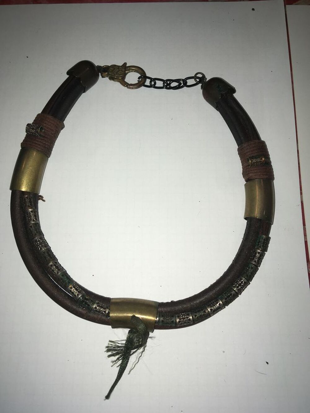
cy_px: 206
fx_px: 346
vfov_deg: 61.7
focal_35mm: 29
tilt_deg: -75.7
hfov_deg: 48.2
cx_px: 155
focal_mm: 4.15
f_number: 2.2
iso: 25
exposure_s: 1/190
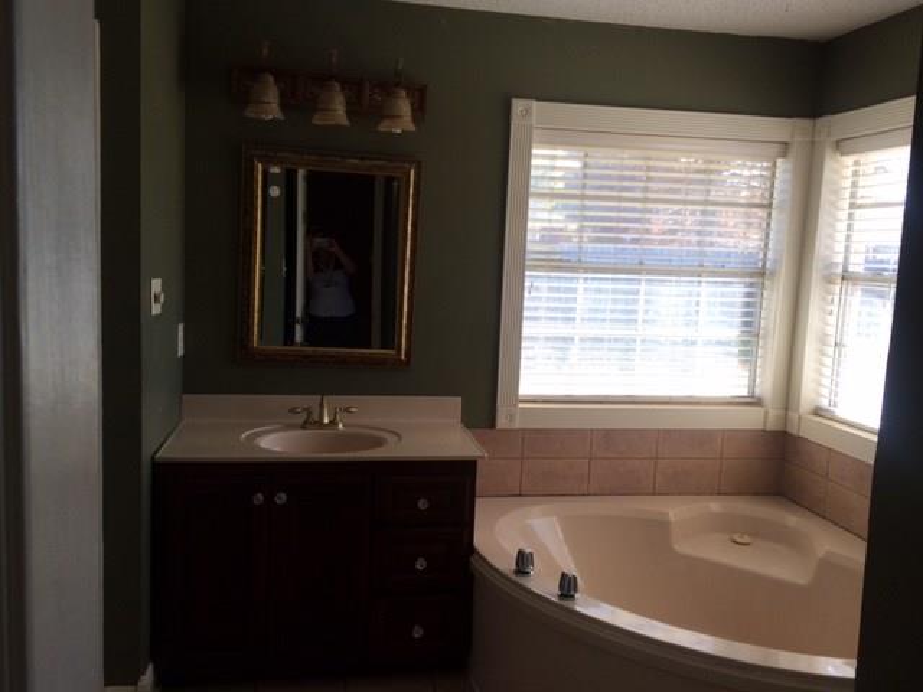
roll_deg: -2.8
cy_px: 346
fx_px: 773
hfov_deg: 61.7
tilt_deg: -8.2
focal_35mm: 29
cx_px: 462
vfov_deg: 48.2
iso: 40
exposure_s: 1/120
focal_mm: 4.15
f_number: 2.2
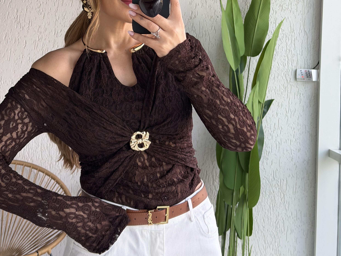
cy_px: 30
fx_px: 640
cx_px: 170
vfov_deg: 22.1
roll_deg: -3.4
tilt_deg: -14.4
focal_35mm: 65
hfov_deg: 29.8
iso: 64
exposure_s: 1/121
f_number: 1.78
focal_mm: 6.76
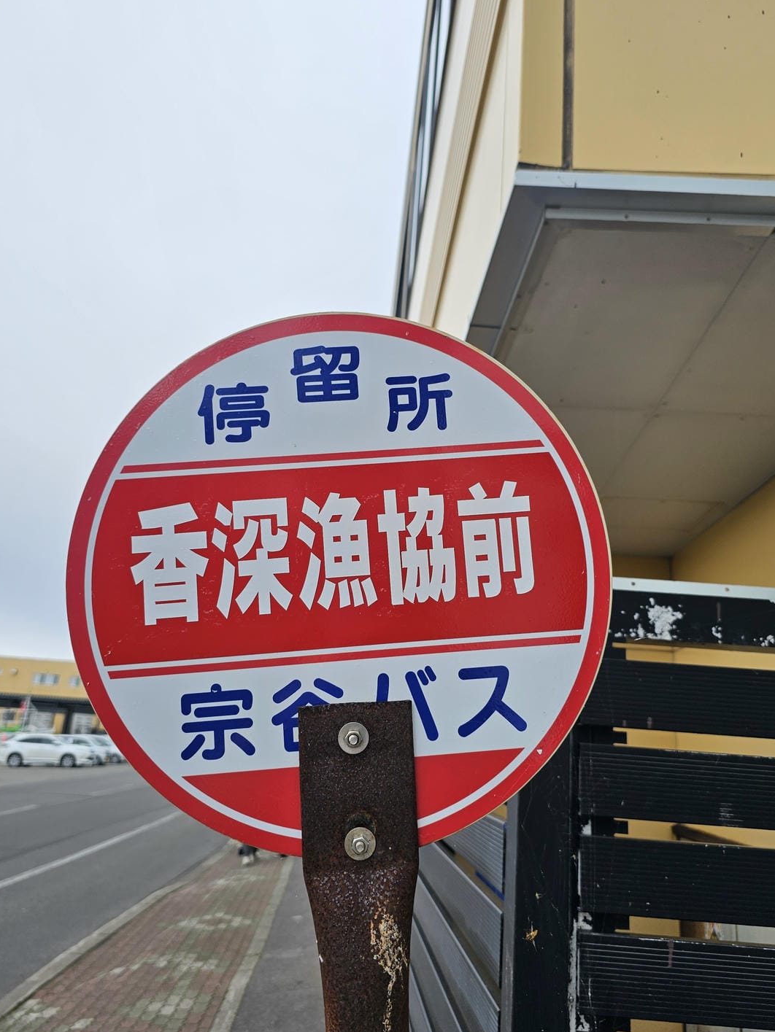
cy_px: 511
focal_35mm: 26
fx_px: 776
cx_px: 395
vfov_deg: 67.3
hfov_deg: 53.1
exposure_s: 1/167
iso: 10
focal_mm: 6.3
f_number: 1.7
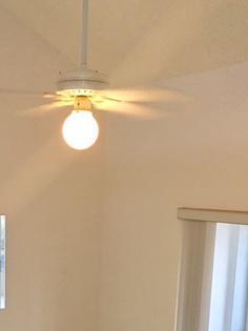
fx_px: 564
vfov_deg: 31.0
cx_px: 67
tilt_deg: -9.7
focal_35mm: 59
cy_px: 306
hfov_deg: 24.6
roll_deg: -2.7
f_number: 2.2
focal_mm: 4.15
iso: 50
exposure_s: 1/15
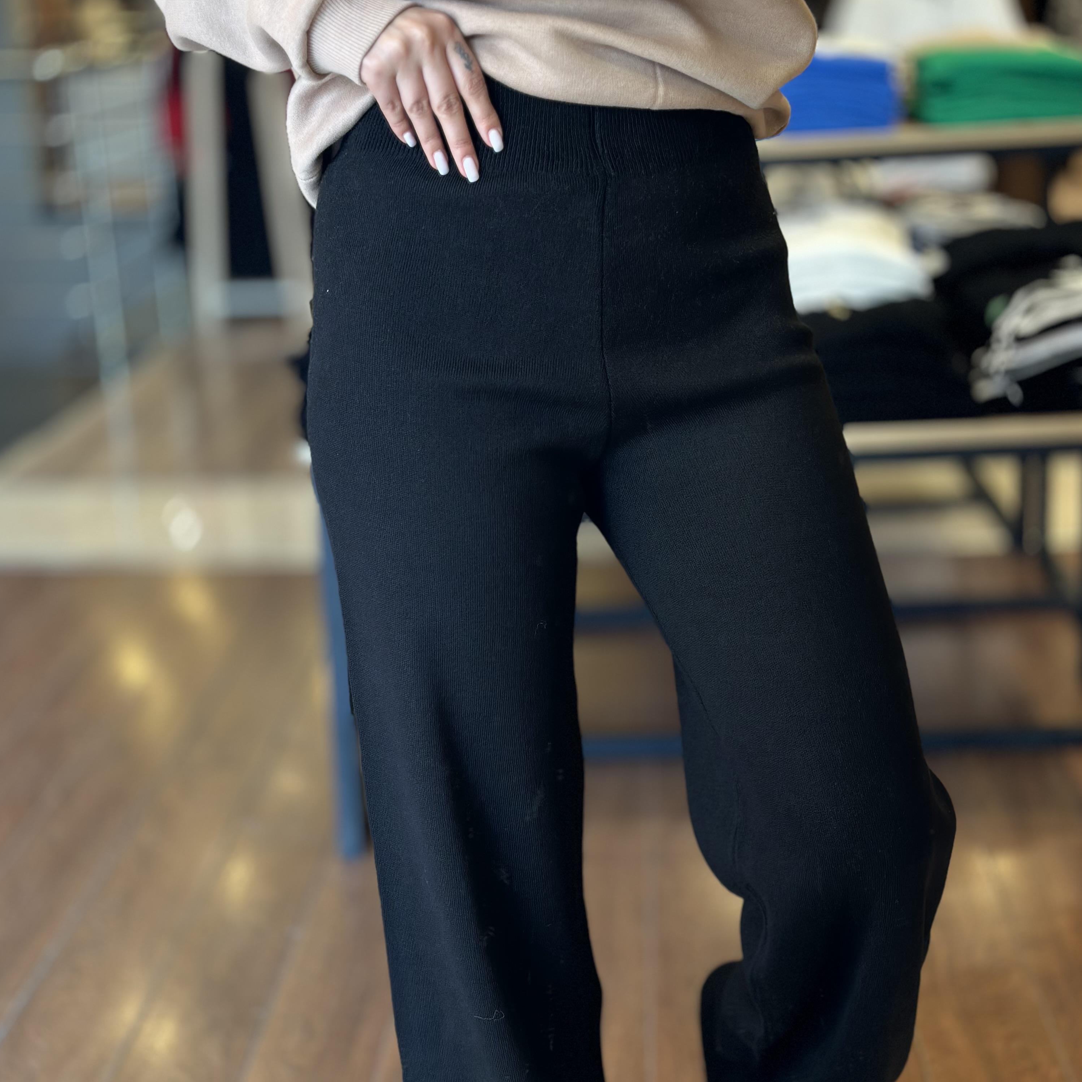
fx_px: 2016
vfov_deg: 30.0
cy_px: 483
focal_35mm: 57
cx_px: 540
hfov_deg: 30.0
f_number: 1.78
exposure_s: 1/60
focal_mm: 6.86
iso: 125
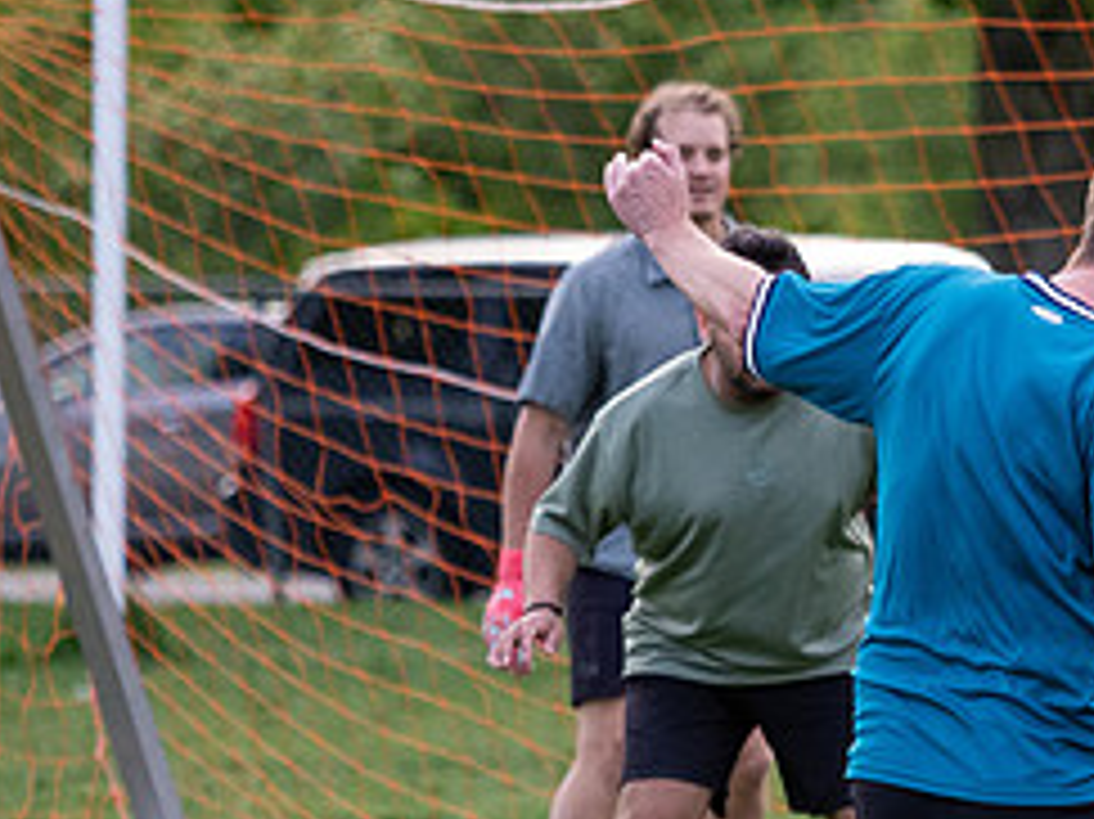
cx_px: 882
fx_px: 20217
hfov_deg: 3.1
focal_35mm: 640
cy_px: 623
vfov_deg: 2.3
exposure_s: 1/1000
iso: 1250
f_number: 2.8
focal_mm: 130
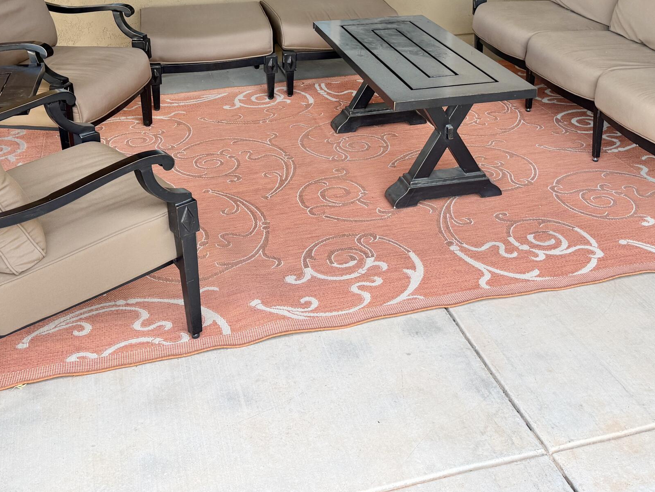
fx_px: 851
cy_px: 39
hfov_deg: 42.1
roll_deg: +1.3
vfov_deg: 30.6
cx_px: 349
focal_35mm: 45
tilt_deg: -16.6
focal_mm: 6.76
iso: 64
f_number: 1.78
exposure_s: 1/121
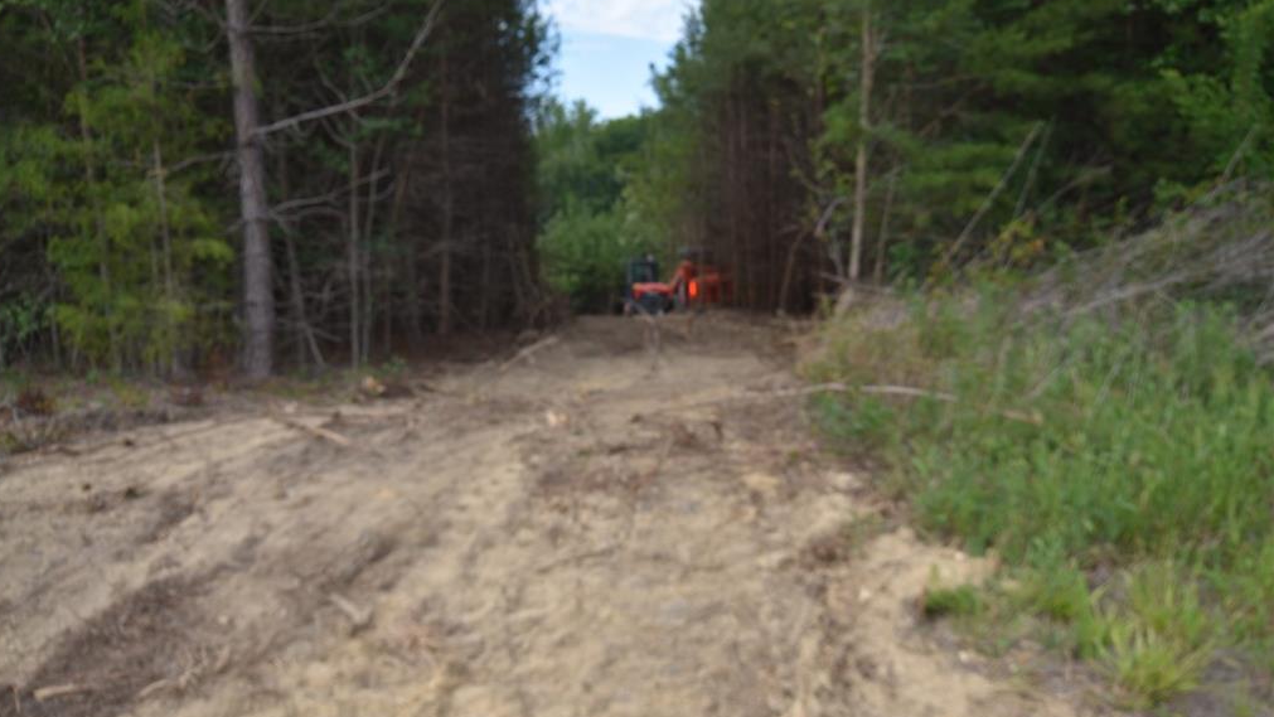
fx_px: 1183
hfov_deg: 56.6
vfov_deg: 33.7
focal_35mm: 35
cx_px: 630
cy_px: 329
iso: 100
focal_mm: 22
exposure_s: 1/200
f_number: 7.1
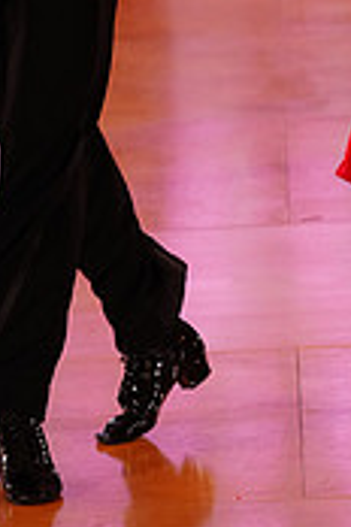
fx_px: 7283
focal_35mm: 498
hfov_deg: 2.8
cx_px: 238
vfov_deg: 4.1
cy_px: -264
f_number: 3.5
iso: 2000
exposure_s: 1/160
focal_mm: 149
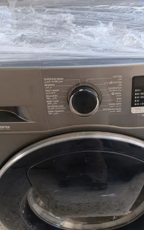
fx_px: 207
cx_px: 90
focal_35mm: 33
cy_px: 114
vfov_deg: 58.1
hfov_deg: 38.1
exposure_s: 1/50
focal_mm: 4.09
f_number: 1.6
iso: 289
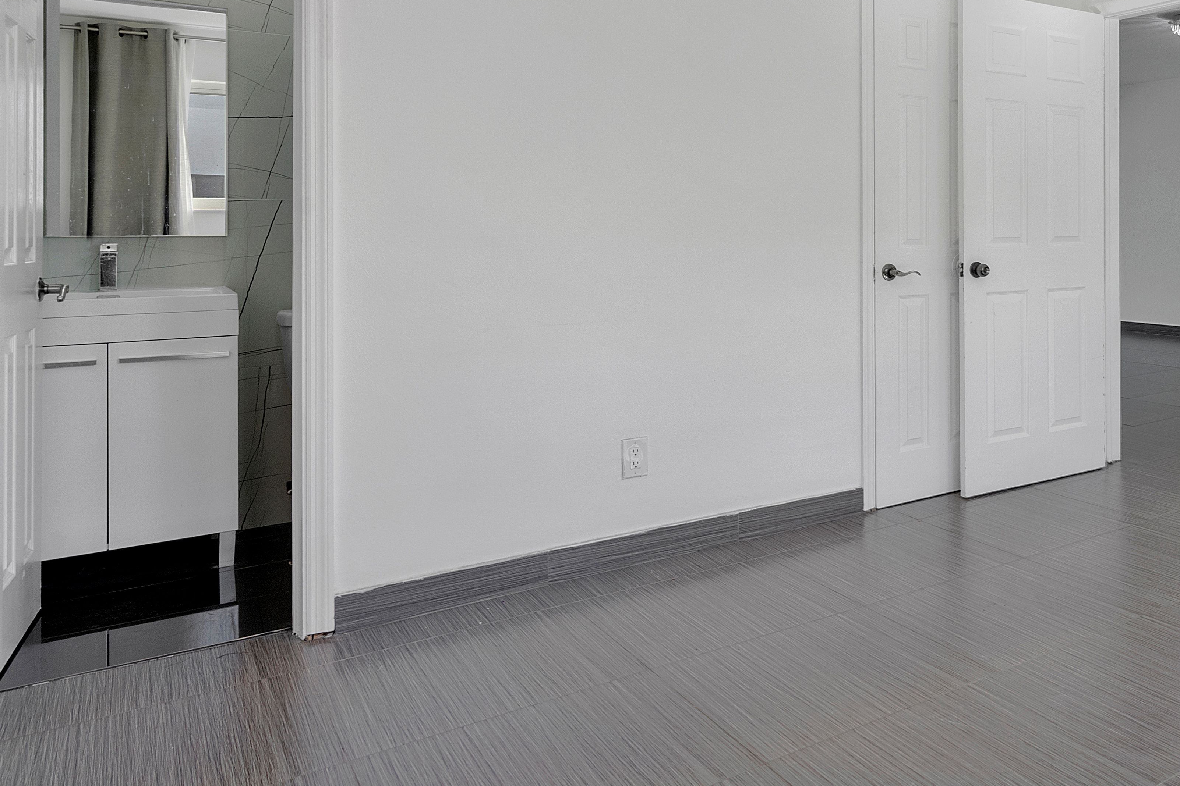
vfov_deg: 42.6
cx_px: 1077
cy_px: 225
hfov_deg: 53.6
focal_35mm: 30
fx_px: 983
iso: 800
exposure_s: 1/60
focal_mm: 16
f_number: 10
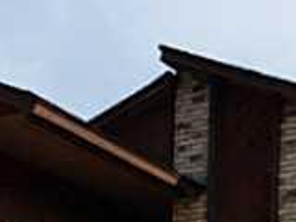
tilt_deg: +2.9
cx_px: 178
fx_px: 992
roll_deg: -1.4
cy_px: 413
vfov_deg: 11.7
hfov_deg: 17.0
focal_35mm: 116
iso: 32
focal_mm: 4.15
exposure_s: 1/1319
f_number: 2.2
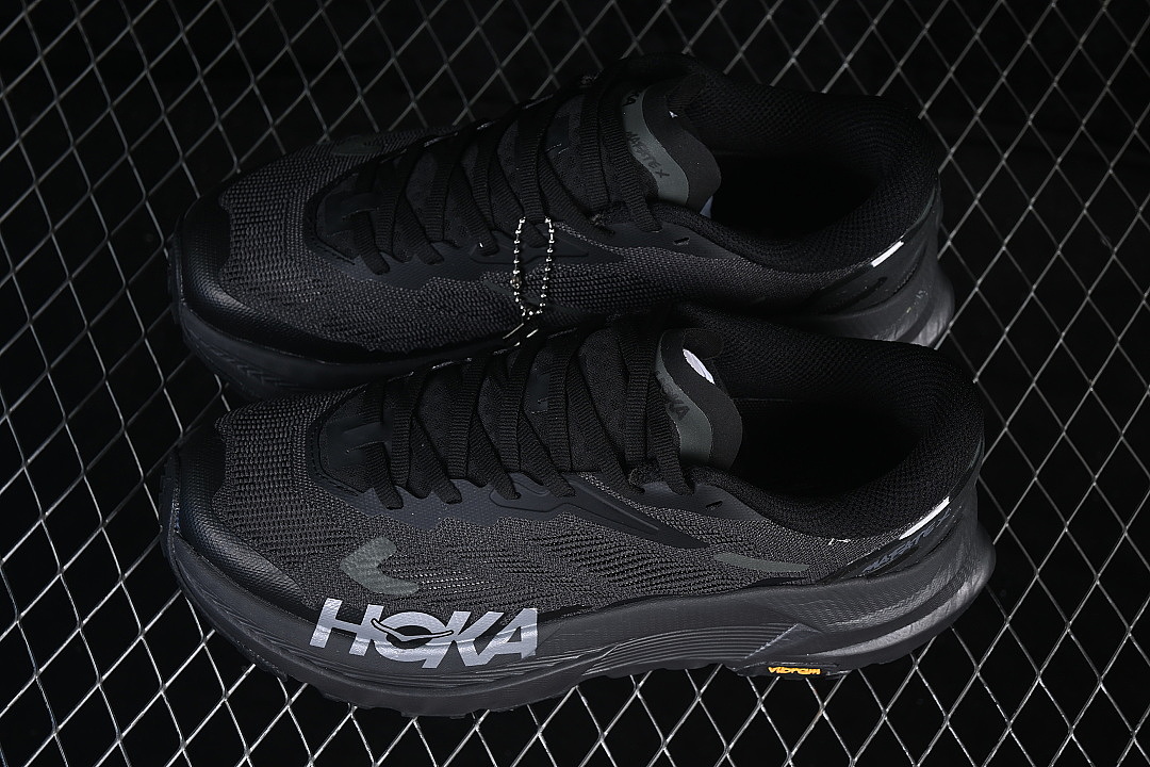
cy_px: 384
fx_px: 2396
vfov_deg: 18.2
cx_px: 575
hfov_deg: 27.0
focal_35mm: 75
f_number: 6.3
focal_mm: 50
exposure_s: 1/50
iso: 160
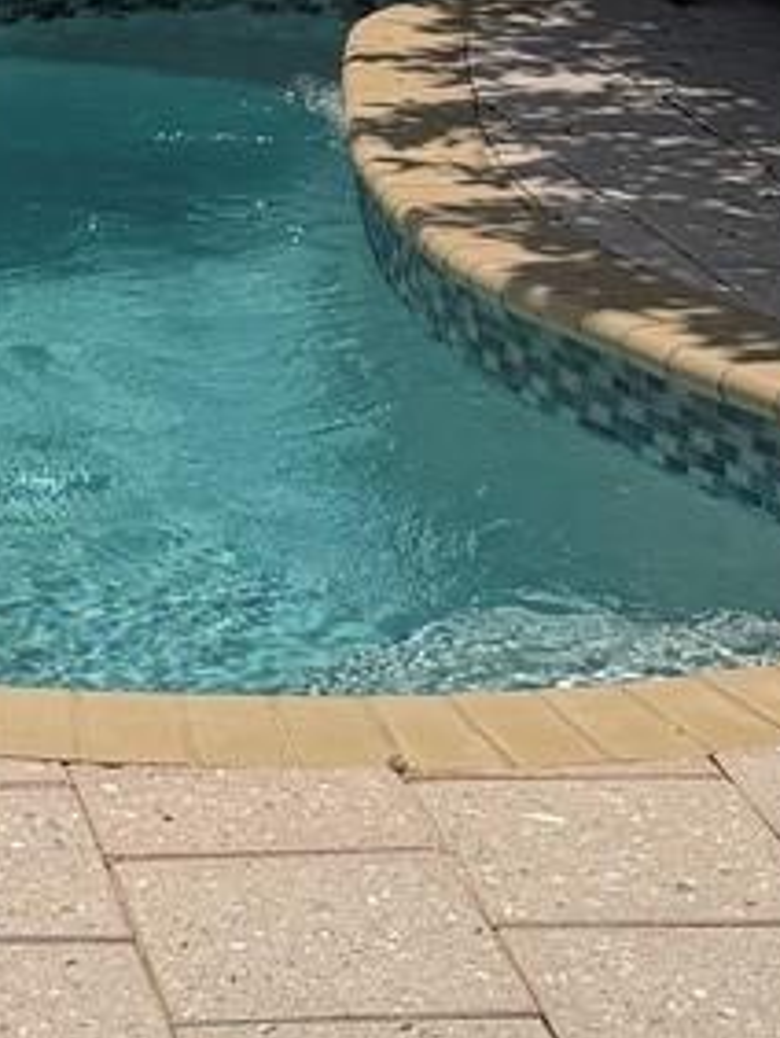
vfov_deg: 13.9
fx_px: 4080
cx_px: -666
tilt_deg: -6.0
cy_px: -335
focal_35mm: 136
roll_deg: +0.1
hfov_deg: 10.2
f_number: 1.78
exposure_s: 1/9091
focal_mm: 6.76
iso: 80
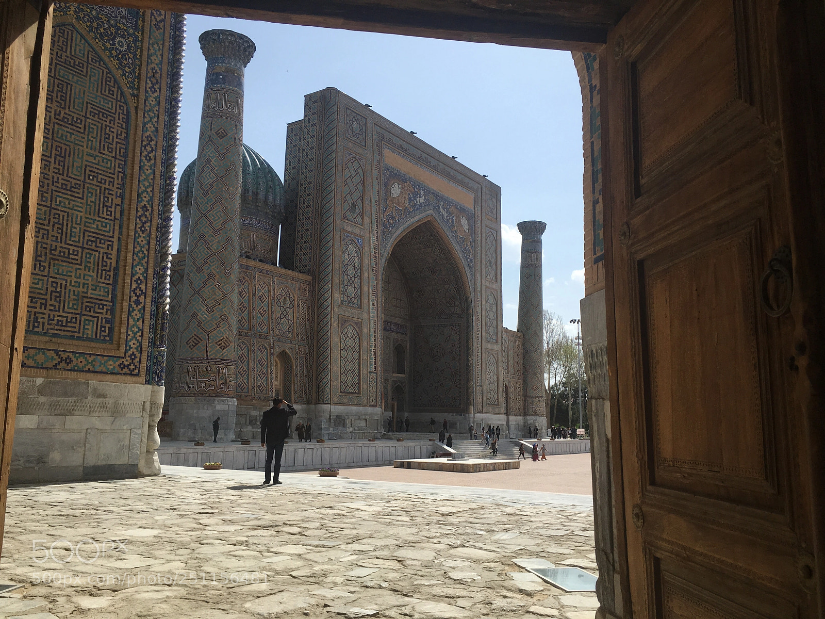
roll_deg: -0.7
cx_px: 412
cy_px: 310
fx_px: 691
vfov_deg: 48.2
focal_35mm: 29
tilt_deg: +9.1
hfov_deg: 61.7
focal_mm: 4.15
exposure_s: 1/2747
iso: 25
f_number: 2.2
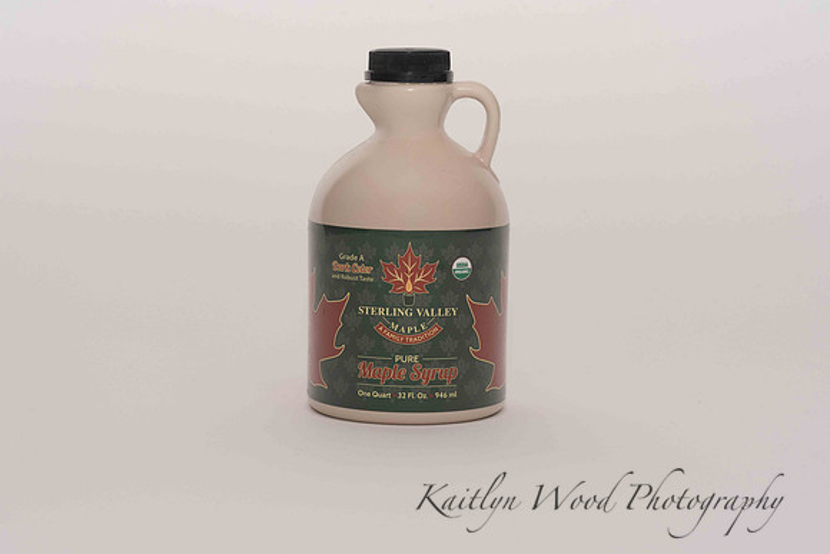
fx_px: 1960
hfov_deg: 23.9
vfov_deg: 16.1
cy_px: 277
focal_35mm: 85
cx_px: 415
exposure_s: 1/100
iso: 400
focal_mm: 85
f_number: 13
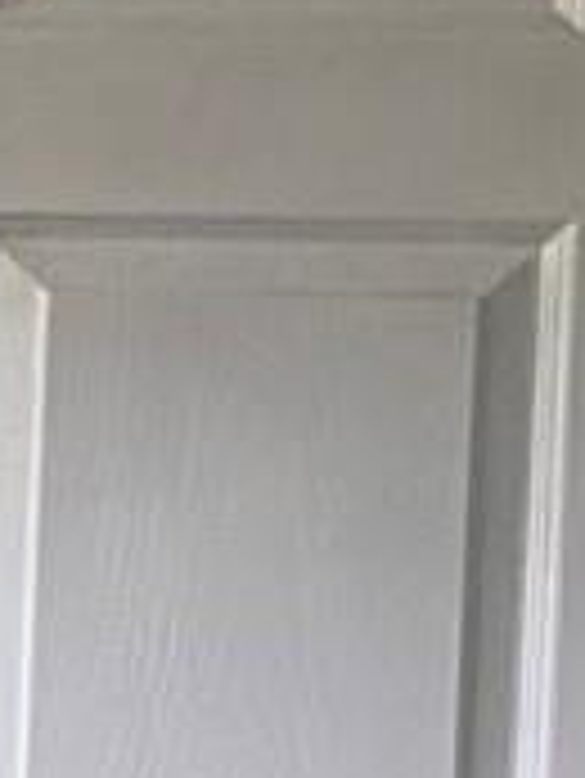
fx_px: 5401
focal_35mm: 240
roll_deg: -2.3
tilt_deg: -1.7
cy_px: 621
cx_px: -2282
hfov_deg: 5.1
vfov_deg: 8.2
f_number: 1.8
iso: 160
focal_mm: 4.25
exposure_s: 1/60
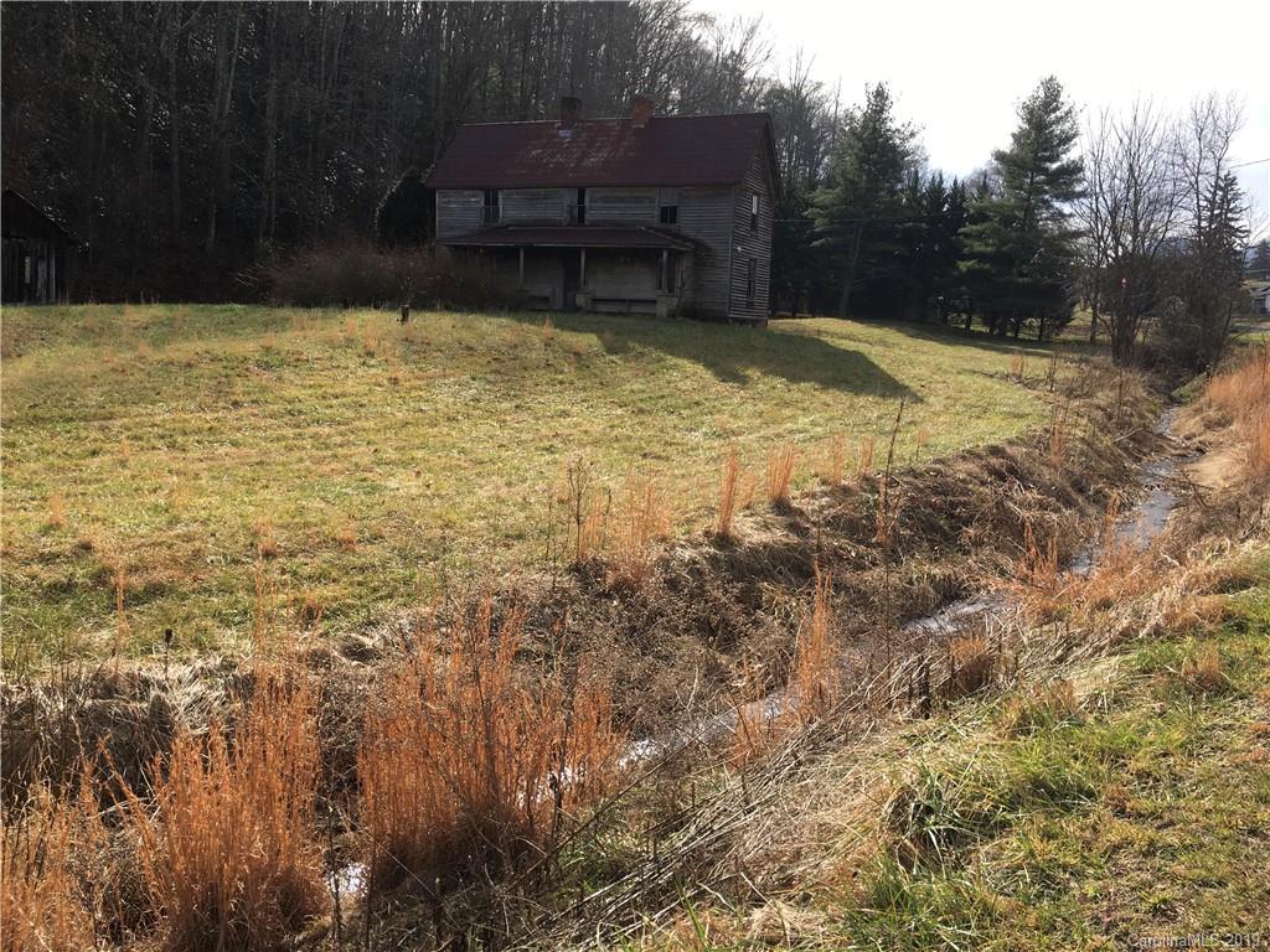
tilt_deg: -7.0
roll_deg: -2.6
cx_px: 635
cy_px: 476
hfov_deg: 61.7
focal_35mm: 29
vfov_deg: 48.2
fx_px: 1064
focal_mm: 4.15
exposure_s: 1/986
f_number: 2.2
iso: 25
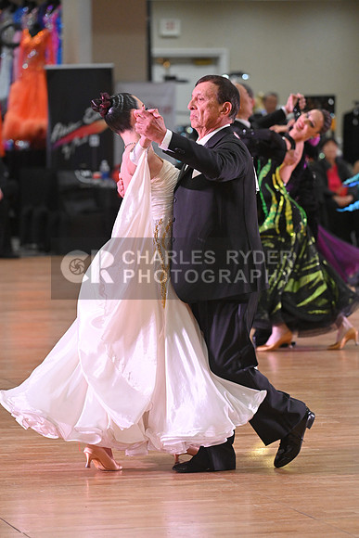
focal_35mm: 185
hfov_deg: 7.4
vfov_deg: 11.1
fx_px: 2765
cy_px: 269
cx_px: 180
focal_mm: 185
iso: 3200
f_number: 5
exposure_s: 1/400
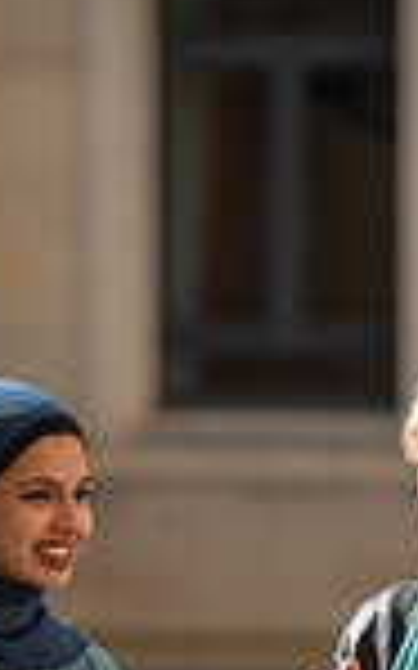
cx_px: 175
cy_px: 904
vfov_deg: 5.0
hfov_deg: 3.2
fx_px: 7590
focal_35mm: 416
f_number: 2.8
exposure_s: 1/2000
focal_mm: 135
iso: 100
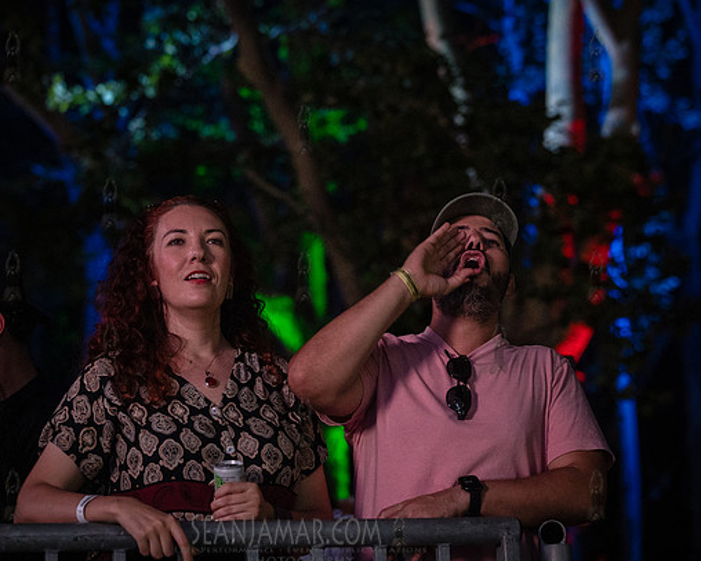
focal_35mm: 100
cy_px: 254
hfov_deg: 19.1
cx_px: 234
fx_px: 2074
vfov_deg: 15.4
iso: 8000
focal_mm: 78
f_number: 3.2
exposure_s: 1/250
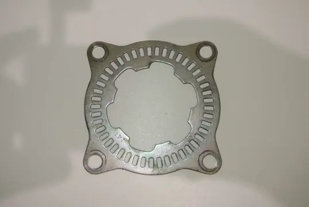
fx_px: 318
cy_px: 104
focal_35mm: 37
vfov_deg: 36.0
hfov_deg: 51.8
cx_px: 154
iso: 200
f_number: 4
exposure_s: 1/60
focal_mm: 14
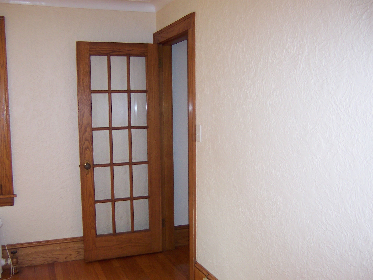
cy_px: 140
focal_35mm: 36
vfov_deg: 39.7
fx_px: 388
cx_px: 186
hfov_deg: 51.4
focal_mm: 5.6
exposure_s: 1/60
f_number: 2.4
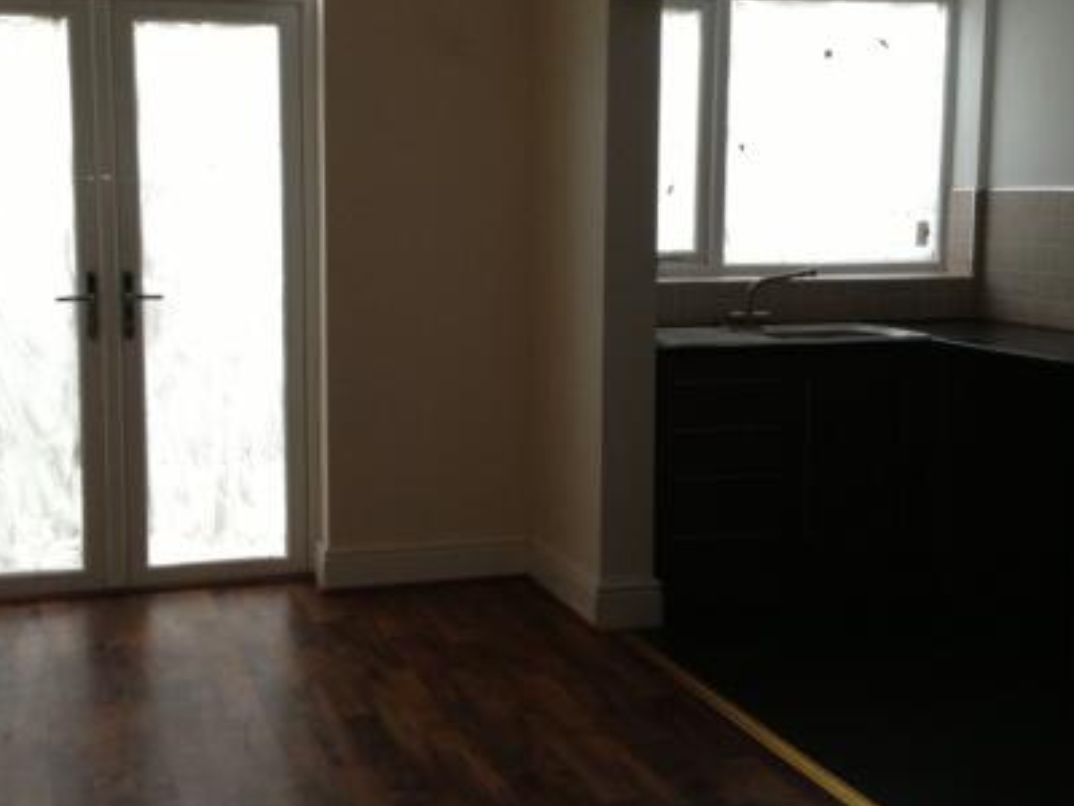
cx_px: 469
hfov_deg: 37.4
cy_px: 343
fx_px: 1582
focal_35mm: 51
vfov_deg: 28.5
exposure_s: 1/120
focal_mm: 4.28
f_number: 2.4
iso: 125
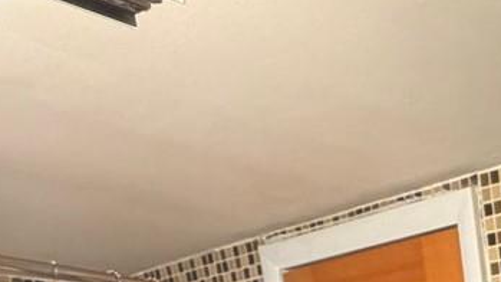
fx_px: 930
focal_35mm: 70
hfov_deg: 23.0
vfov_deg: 12.8
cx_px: 794
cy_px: 698
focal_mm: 2.22
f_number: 2.2
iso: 400
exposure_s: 1/60
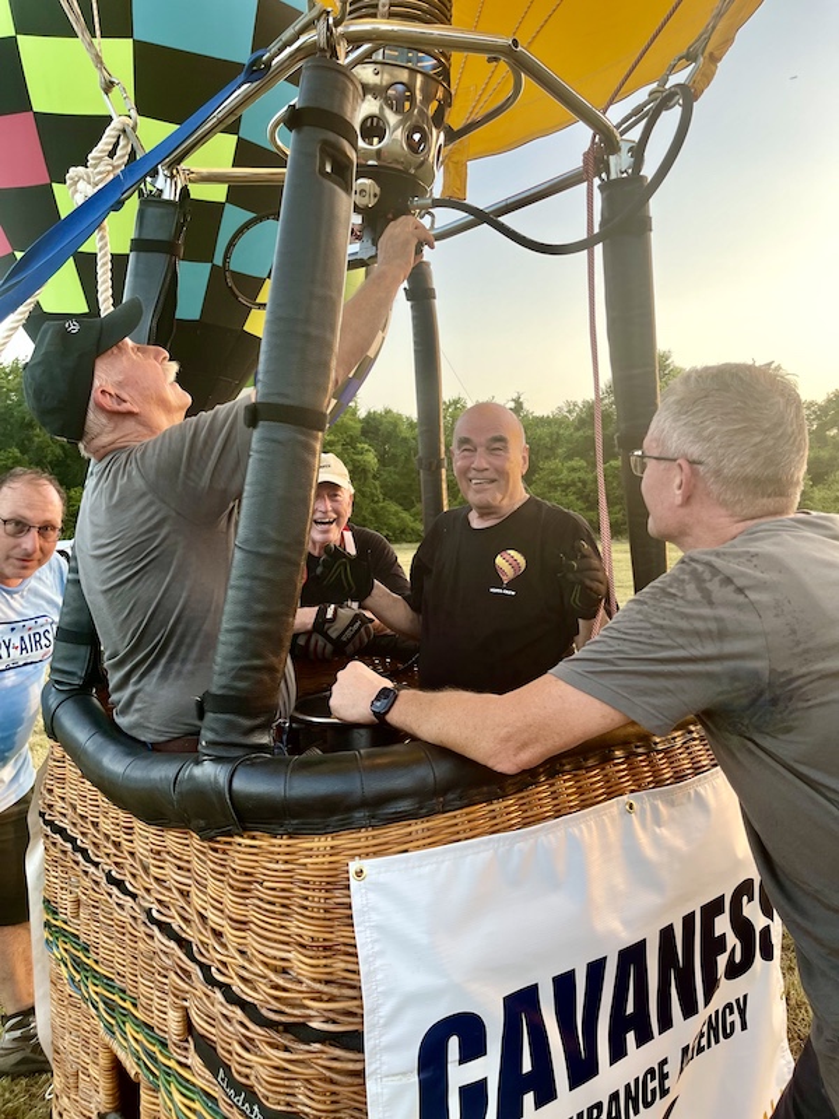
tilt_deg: -0.1
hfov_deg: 54.9
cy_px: 560
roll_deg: -0.9
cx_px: 420
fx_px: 808
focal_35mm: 25
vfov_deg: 69.4
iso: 50
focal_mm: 5.1
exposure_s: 1/121
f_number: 1.6
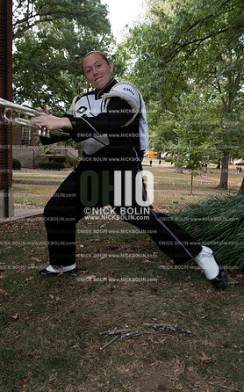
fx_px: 373
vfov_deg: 55.4
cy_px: 195
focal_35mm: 35
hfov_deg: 36.2
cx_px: 117
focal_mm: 34
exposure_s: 1/100
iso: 500
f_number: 8
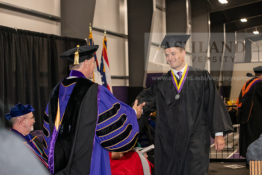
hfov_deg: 28.8
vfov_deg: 19.5
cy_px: 88
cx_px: 131
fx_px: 510
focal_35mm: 70
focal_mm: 70
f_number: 5
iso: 2500
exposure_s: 1/200
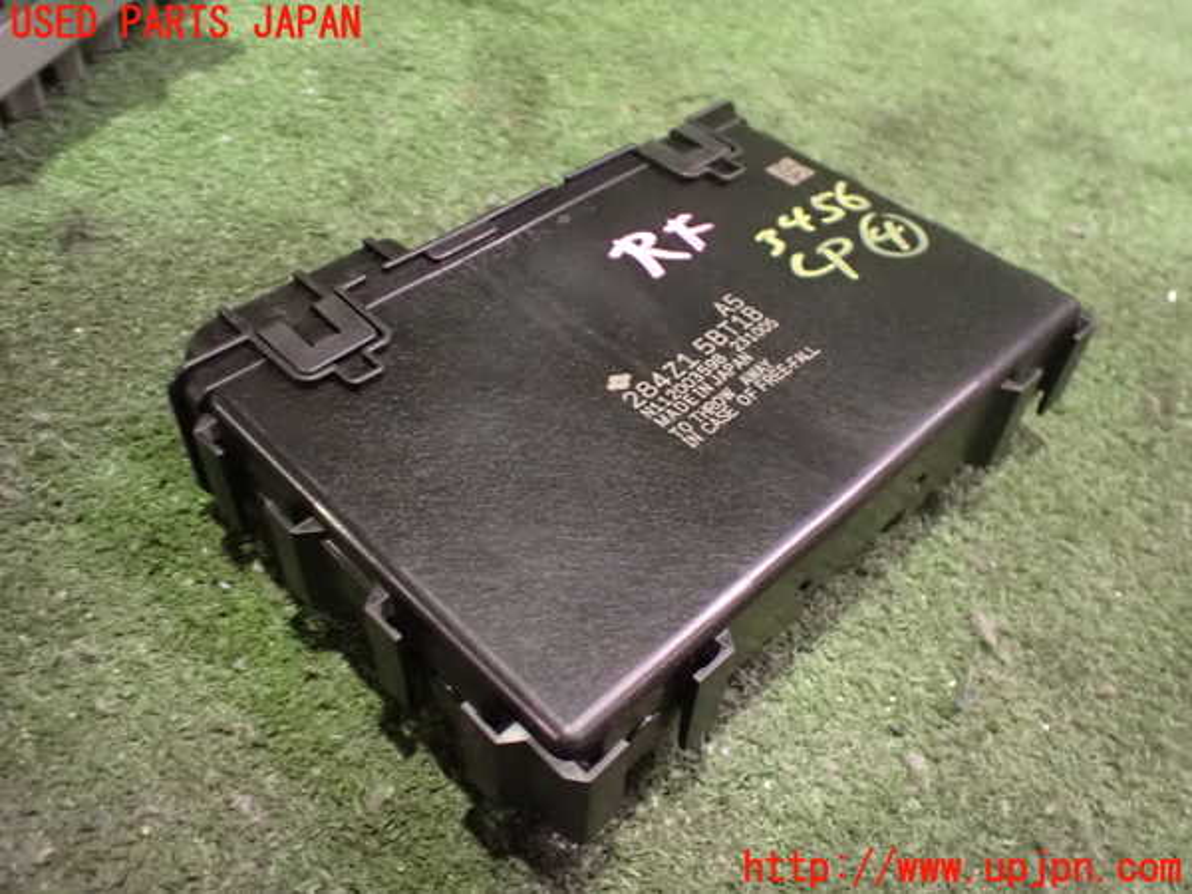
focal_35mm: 30
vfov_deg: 46.8
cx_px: 596
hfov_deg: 60.0
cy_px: 447
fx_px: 1033
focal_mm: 5.4
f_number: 2.3
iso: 1600
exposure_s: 1/25
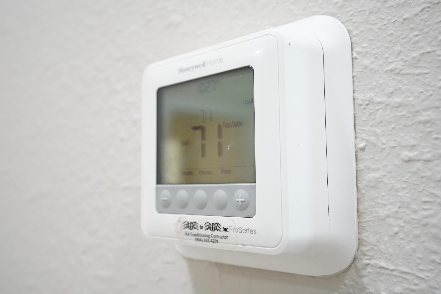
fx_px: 429
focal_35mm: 35
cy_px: 147
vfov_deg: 37.9
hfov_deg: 54.4
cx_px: 220
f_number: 6.3
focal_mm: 35
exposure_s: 1/60
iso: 4000
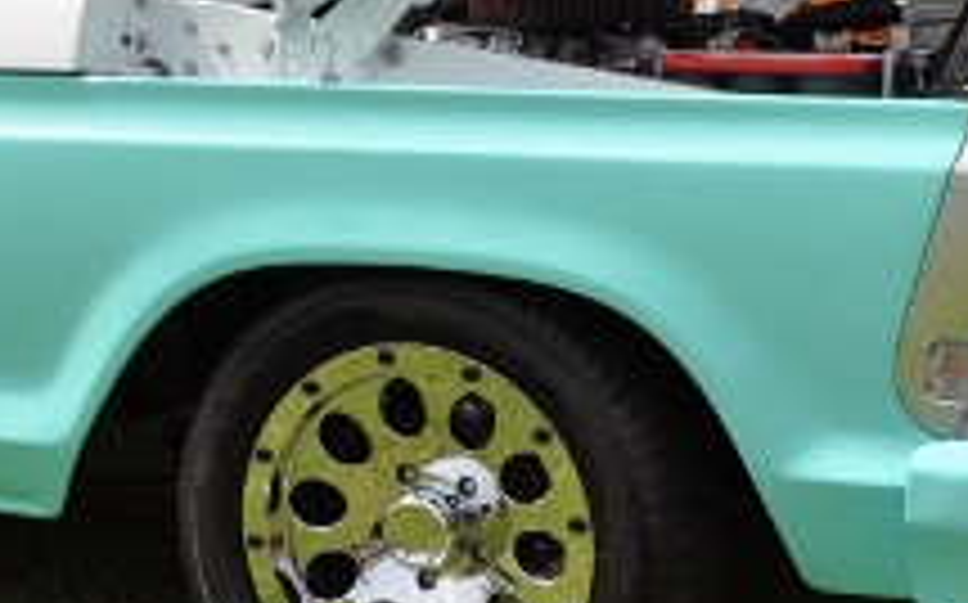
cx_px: 18
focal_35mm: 91
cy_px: 38
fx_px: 2399
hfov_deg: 22.0
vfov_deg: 14.2
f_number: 13
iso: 500
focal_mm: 20
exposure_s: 1/640
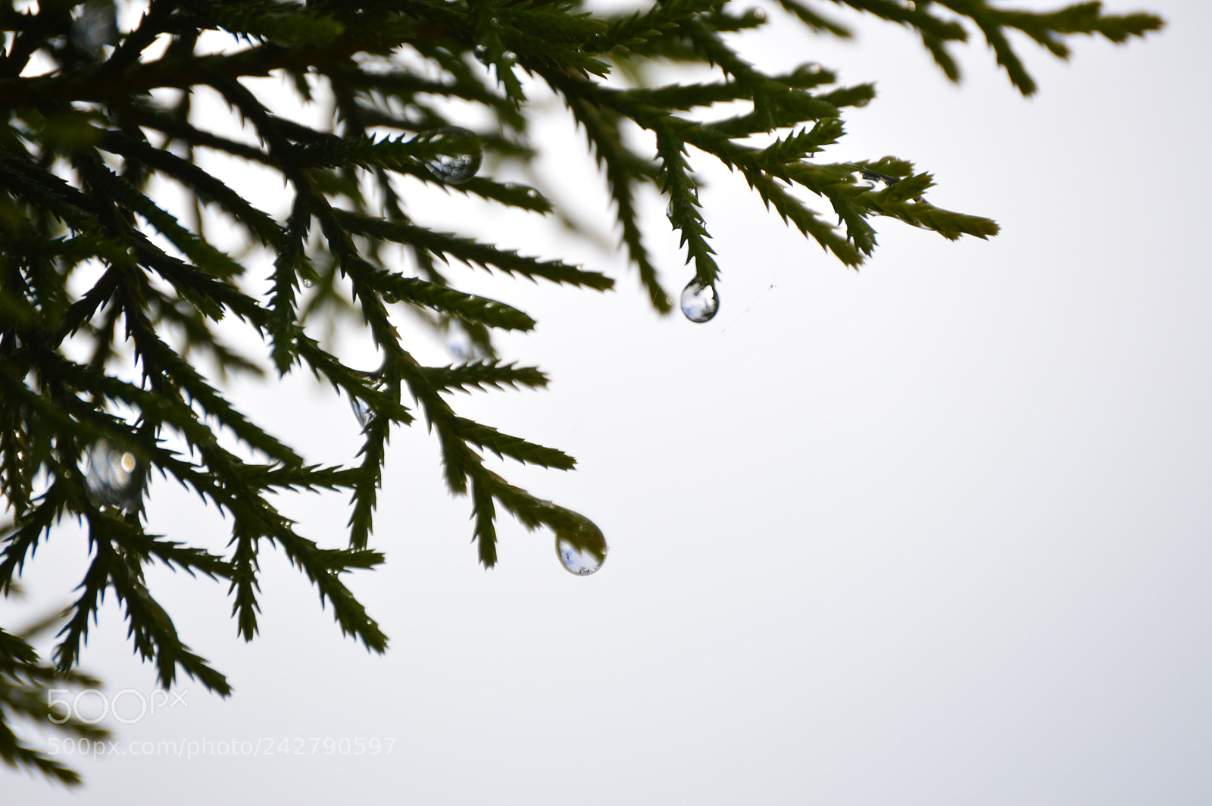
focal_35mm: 300
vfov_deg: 4.6
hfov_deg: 6.9
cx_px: 606
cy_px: 403
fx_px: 10091
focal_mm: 200
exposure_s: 1/200
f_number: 5.6
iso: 100
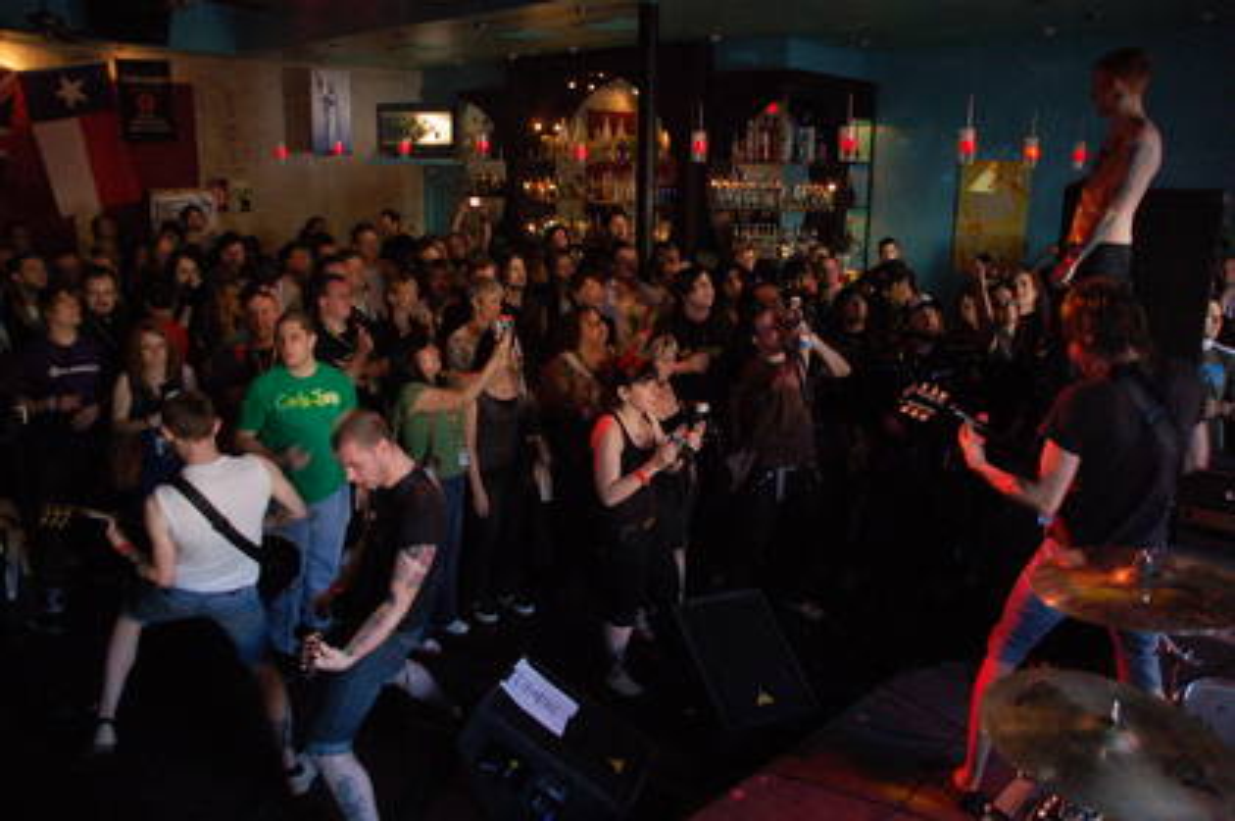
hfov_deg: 67.4
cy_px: 410
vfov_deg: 47.8
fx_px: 925
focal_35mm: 27
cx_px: 618
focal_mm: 18
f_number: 3.5
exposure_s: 1/60
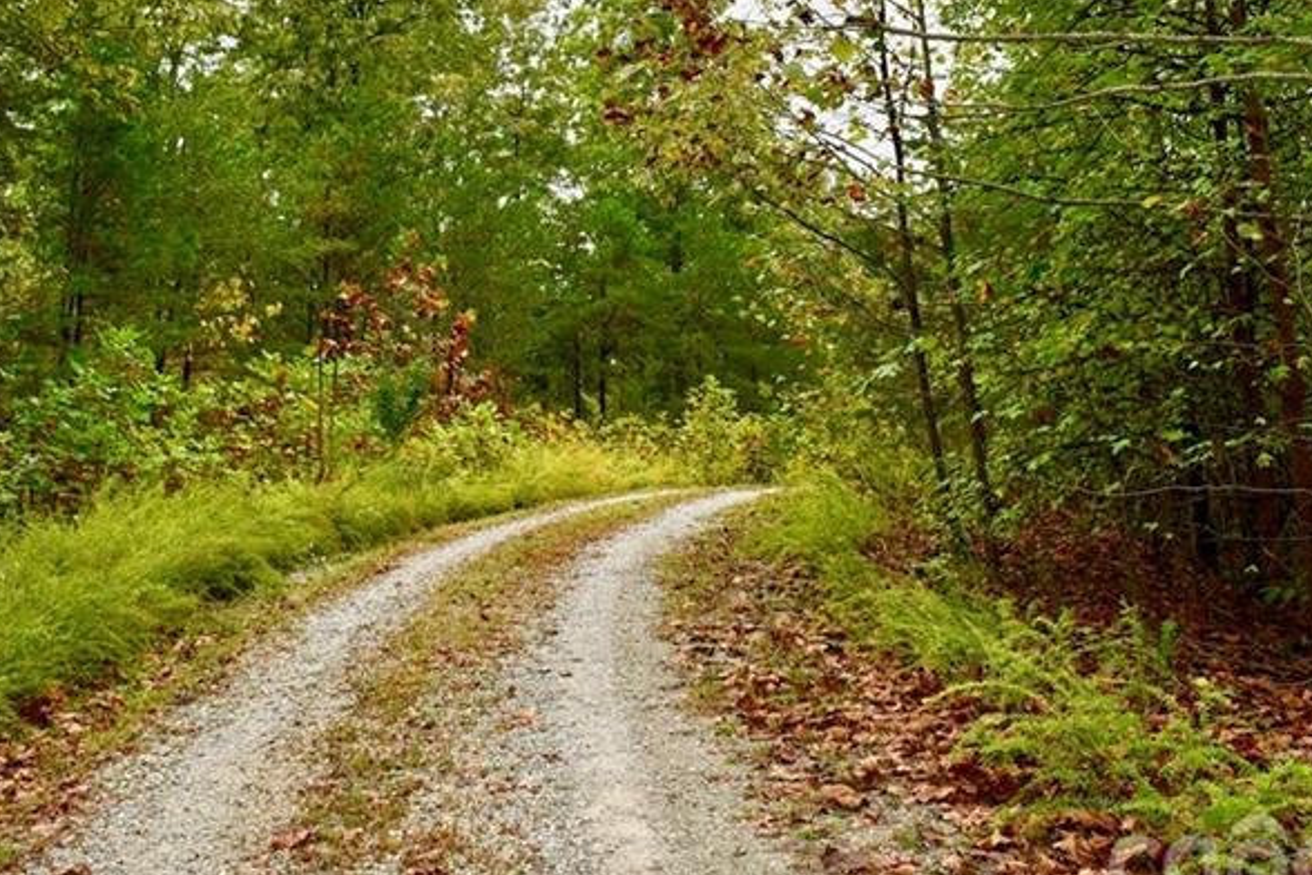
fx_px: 1713
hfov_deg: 41.9
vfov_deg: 28.2
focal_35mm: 47
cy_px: 208
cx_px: 591
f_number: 4.5
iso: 100
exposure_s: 1/250
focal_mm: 18
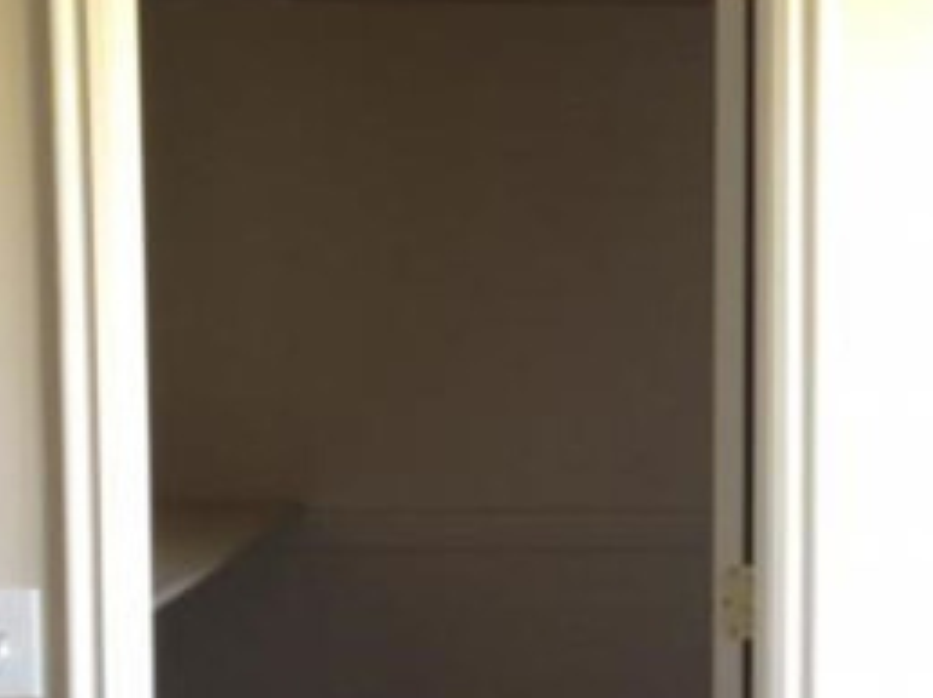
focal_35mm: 82
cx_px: 734
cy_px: 474
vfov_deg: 17.9
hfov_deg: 23.5
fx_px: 2208
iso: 64
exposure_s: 1/20
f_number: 2.4
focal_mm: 4.12
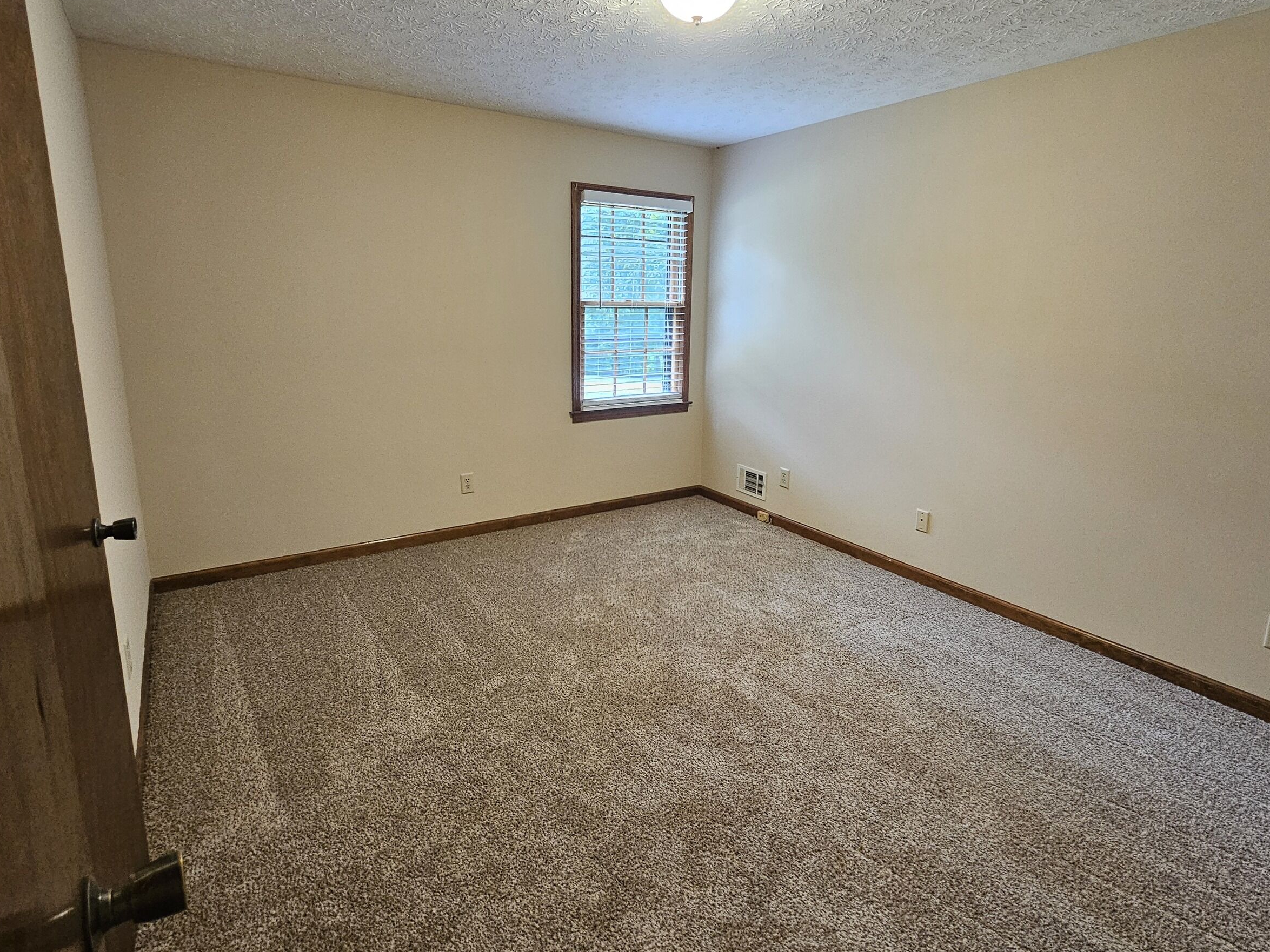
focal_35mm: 17
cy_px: 435
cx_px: 660
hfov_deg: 91.0
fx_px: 624
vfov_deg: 74.6
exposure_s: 1/60
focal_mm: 2.2
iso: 400
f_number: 2.2
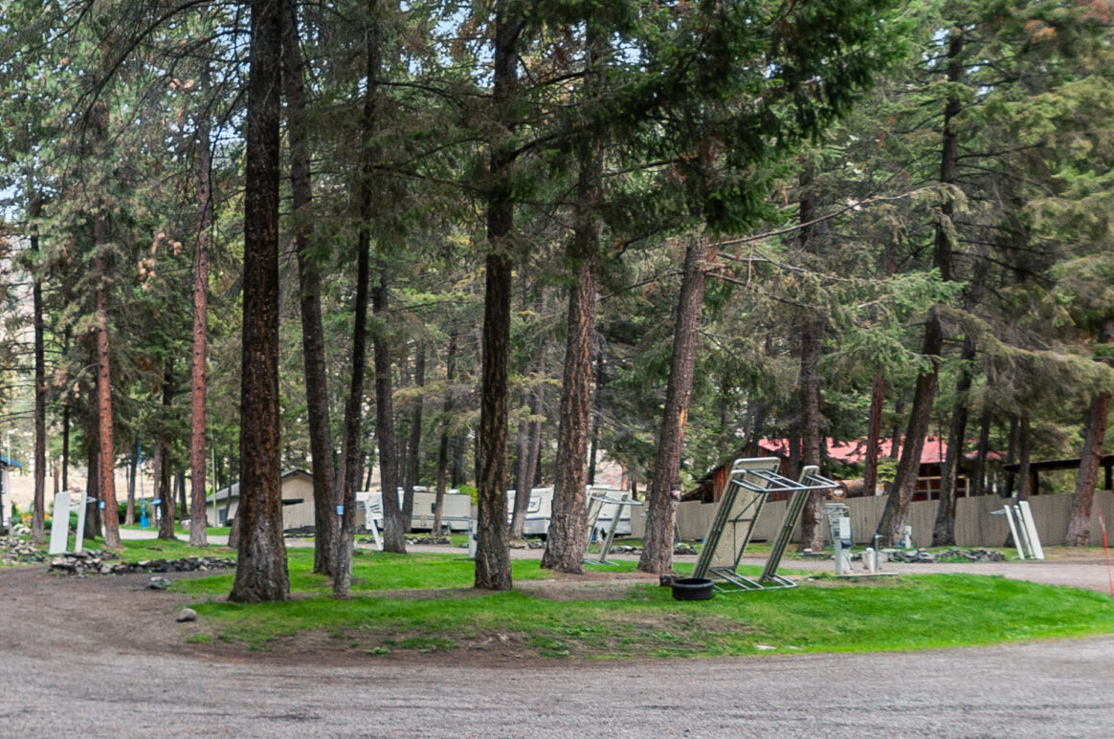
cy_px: 645
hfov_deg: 44.9
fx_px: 1020
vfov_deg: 37.6
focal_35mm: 33
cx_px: -83
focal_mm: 10
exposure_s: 1/250
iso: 200
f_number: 4
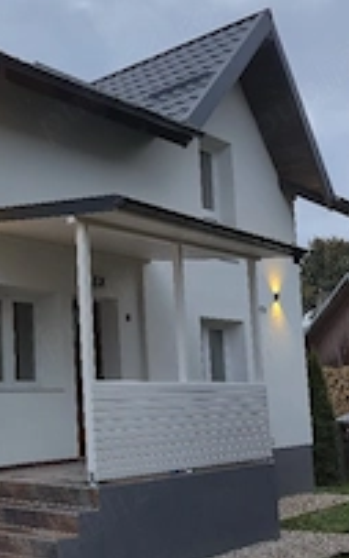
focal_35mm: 48
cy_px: 319
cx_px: -33
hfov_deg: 25.0
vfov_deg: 41.7
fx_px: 730
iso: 40
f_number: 1.8
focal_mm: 5.4
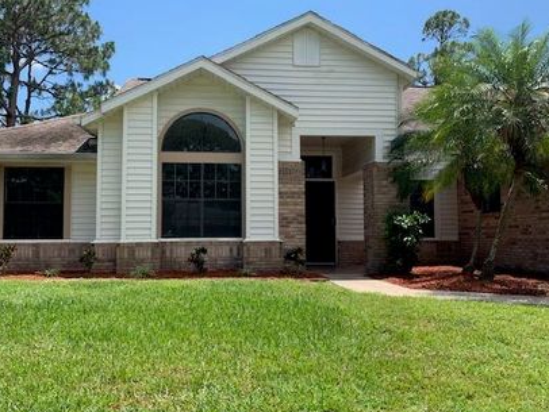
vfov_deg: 44.2
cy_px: 209
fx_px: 508
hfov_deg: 56.8
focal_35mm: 32
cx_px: 269
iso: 25
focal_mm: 4.25
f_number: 1.8
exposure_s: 1/1350
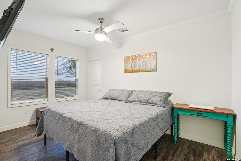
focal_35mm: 16
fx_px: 107
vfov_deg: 73.7
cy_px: 80
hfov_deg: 96.7
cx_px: 120
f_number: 8
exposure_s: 1/4
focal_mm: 16
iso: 400
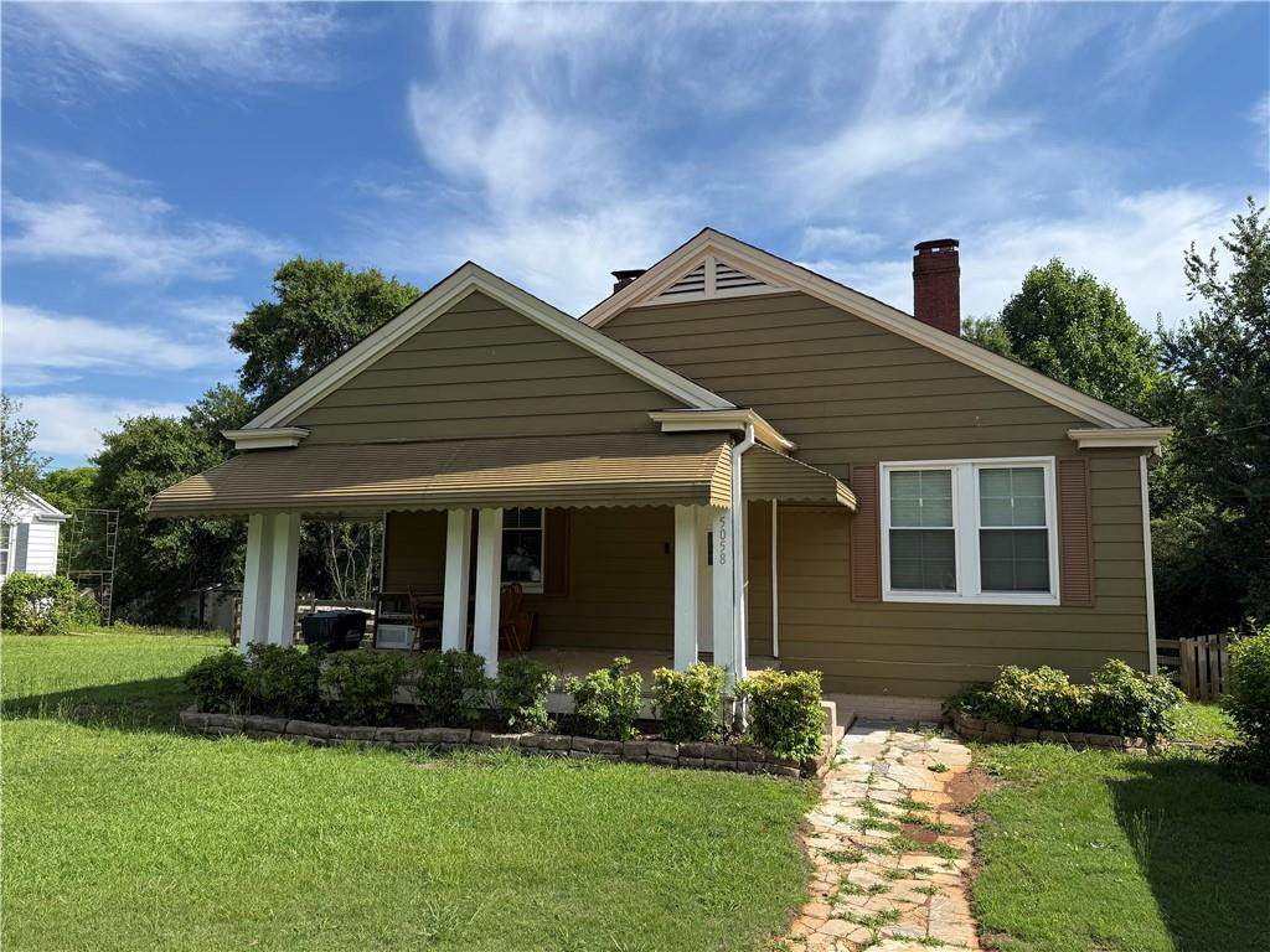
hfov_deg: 71.6
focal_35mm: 24
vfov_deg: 56.8
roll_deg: -1.2
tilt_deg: +5.2
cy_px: 476
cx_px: 635
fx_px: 881
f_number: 1.78
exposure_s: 1/4405
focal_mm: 6.76
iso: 80
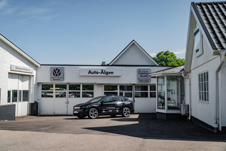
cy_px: 76
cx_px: 113
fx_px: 232
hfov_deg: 51.9
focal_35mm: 37
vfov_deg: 36.0
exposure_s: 1/320
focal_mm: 37
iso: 250
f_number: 4
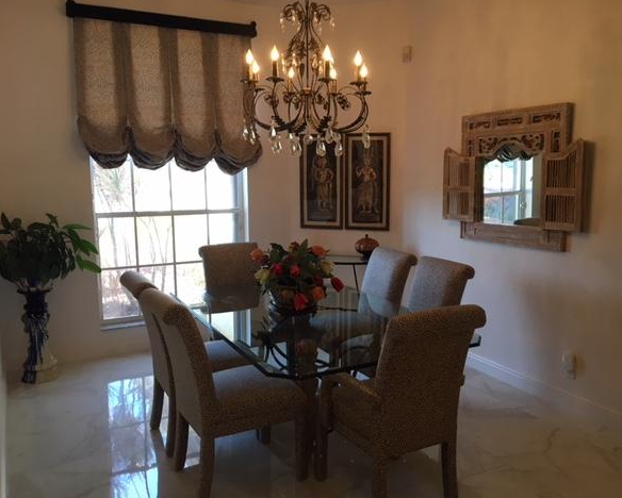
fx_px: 571
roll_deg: +0.1
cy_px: 252
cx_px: 339
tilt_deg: -9.0
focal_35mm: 31
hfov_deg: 57.1
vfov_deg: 47.2
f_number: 2.2
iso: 32
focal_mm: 4.15
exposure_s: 1/30
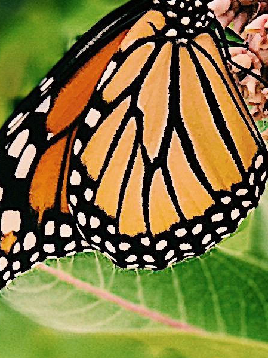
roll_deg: +1.1
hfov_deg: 3.9
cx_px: 215
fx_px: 3965
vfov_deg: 5.1
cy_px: 383
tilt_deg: -21.1
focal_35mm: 384
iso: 32
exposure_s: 1/120
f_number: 2.8
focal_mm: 6.6
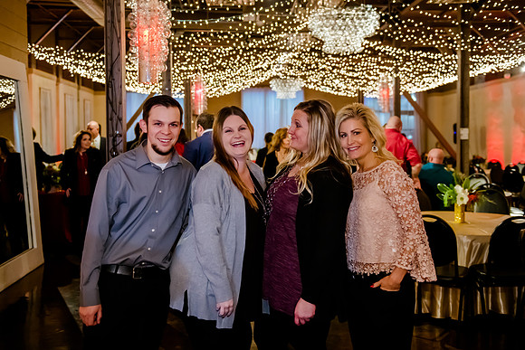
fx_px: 615
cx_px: 262
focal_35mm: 42
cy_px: 158
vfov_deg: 31.8
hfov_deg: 46.3
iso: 3200
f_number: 2.8
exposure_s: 1/125
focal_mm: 38
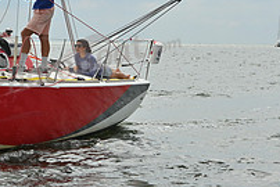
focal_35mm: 201
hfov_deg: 10.0
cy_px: 10
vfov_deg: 6.8
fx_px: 1564
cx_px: -85
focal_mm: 70
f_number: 8
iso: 320
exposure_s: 1/1250
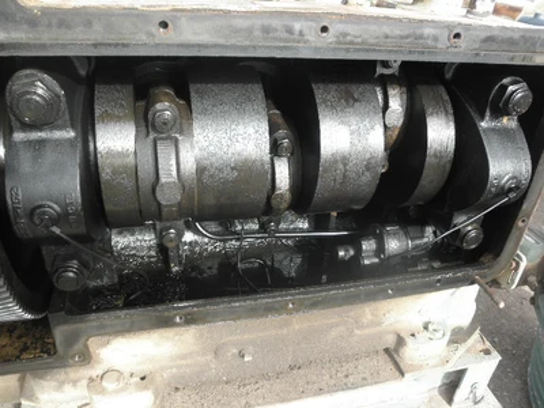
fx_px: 440
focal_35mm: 28
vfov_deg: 49.7
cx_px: 272
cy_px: 204
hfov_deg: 63.4
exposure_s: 1/160
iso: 64
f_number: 3
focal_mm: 5
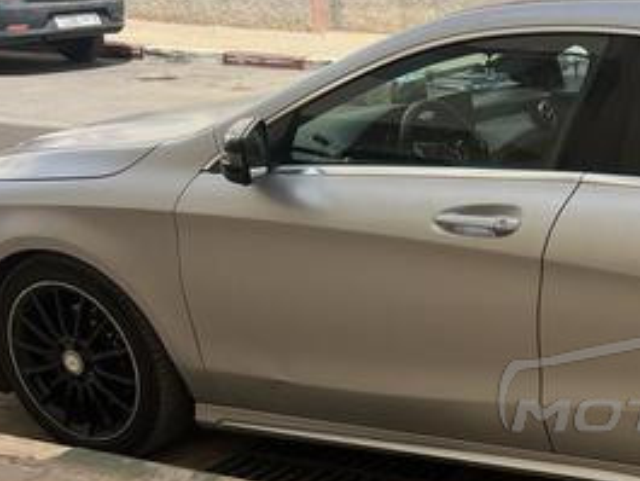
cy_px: 383
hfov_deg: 27.6
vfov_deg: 22.6
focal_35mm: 64
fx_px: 1184
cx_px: 710
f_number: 1.5
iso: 50
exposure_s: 1/1934
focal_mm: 5.7
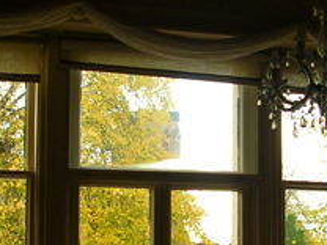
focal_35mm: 117
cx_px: 242
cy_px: 198
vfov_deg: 12.6
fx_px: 1105
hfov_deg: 16.7
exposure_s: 1/55.7
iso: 50
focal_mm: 5.8
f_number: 2.8
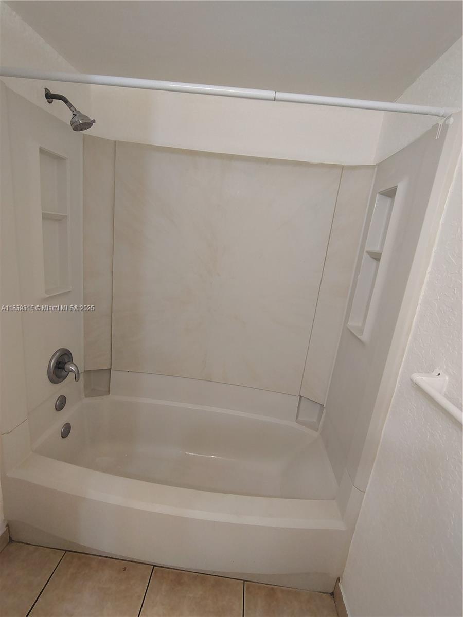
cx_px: 232
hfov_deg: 78.1
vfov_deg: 94.5
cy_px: 308
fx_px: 285
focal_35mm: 16
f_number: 2.2
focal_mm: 2.13
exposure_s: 1/60
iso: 420
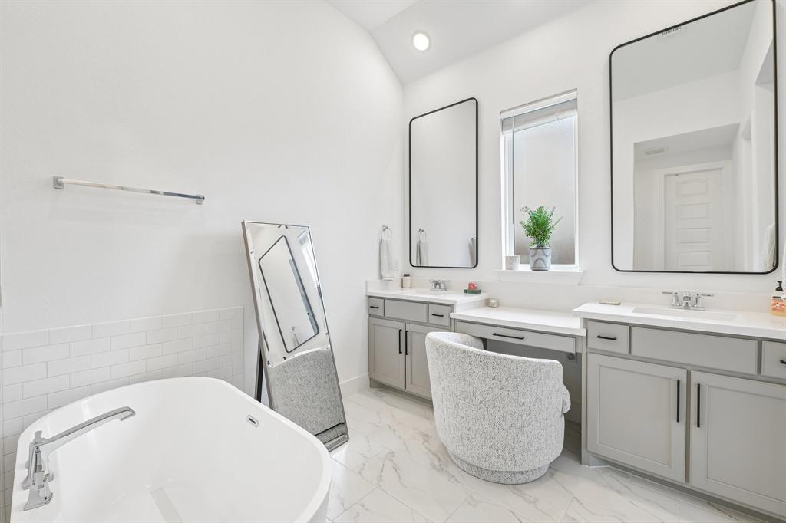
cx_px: 393
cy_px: 262
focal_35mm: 15
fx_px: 327
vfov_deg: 77.3
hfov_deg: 100.4
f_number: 8
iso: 400
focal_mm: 15
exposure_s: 1/60
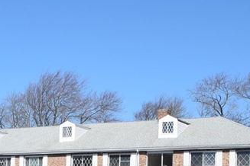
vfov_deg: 14.2
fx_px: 653
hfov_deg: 20.1
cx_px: -62
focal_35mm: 94
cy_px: 180
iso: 200
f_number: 10
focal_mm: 20
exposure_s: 1/400
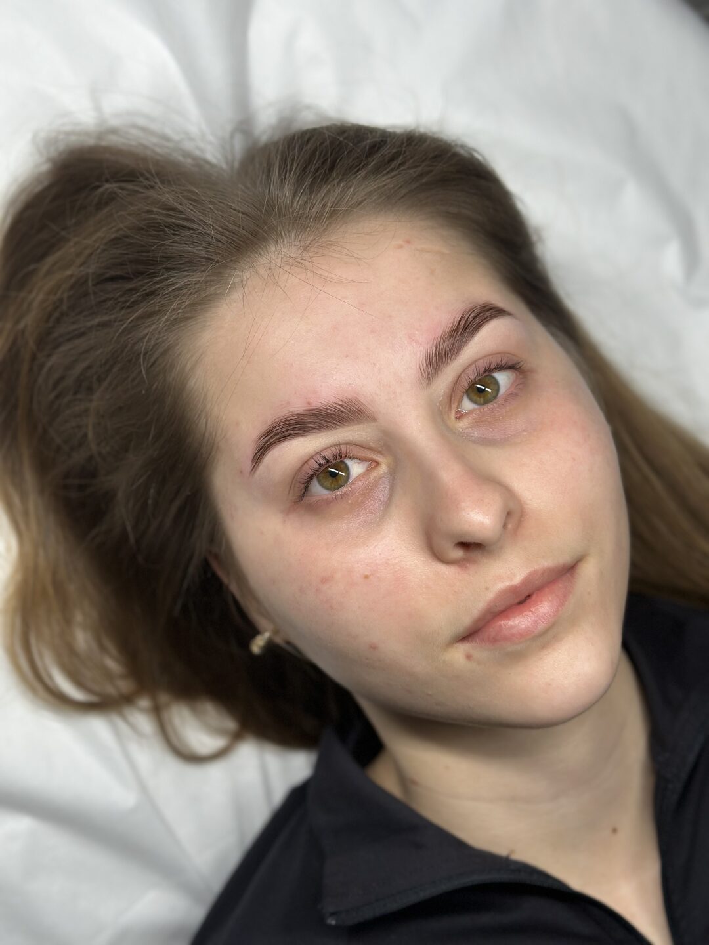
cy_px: 472
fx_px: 1311
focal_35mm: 48
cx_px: 354
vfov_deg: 39.7
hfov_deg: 30.3
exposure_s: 1/469
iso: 80
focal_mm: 6.86
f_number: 1.78
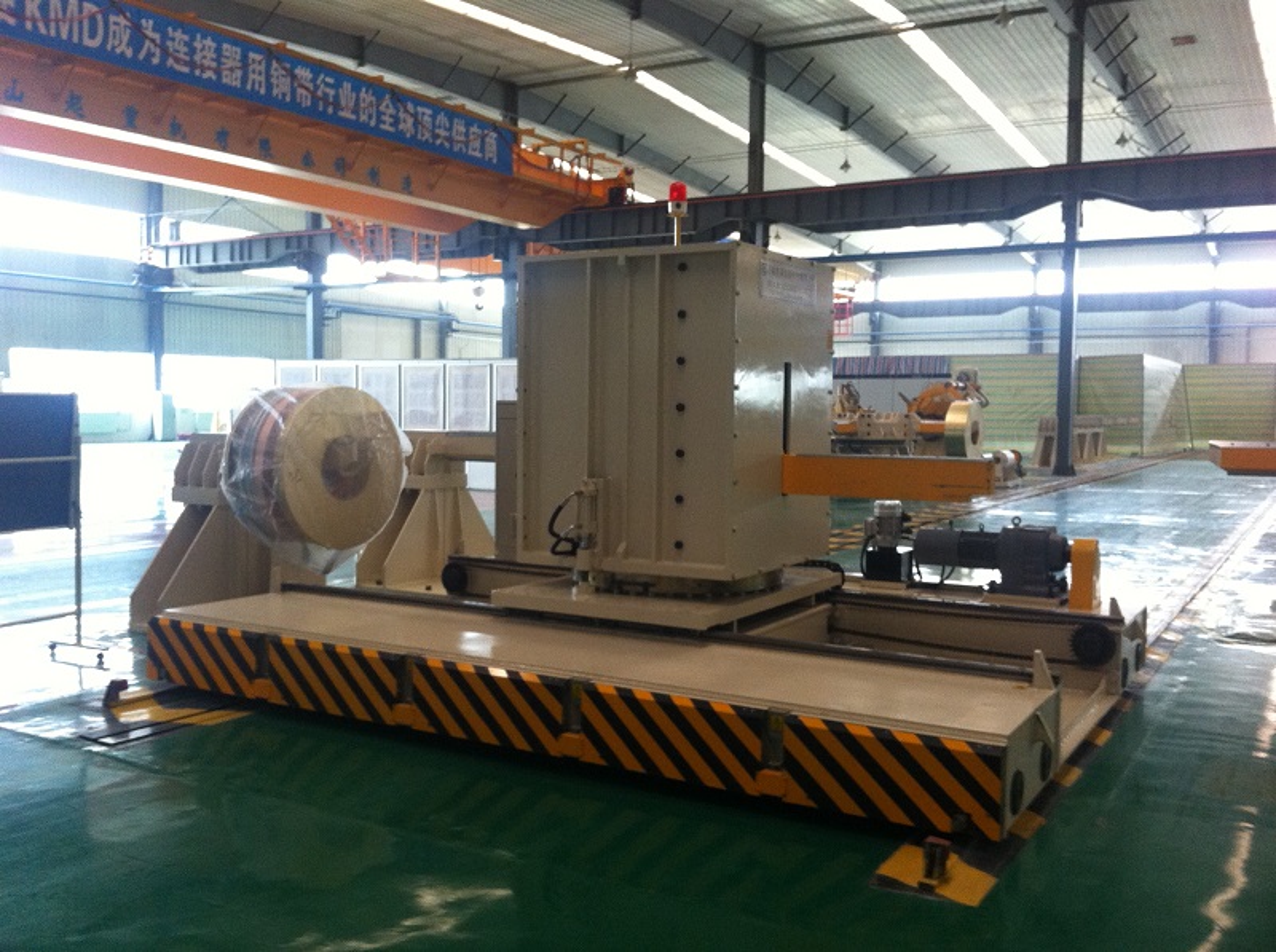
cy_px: 476
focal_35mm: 35
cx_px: 638
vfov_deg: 40.6
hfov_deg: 52.7
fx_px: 1288
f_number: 2.8
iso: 200
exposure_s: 1/15
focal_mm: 3.85
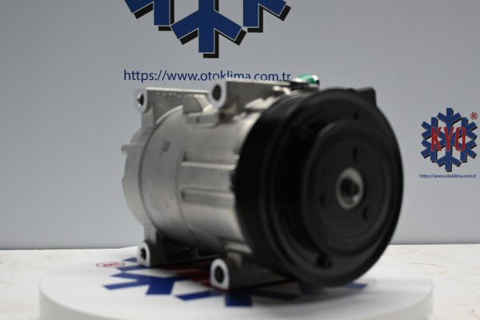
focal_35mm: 45
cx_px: 240
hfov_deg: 43.6
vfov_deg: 29.9
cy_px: 160
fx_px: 600
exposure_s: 1/50
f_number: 4.8
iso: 400
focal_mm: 30
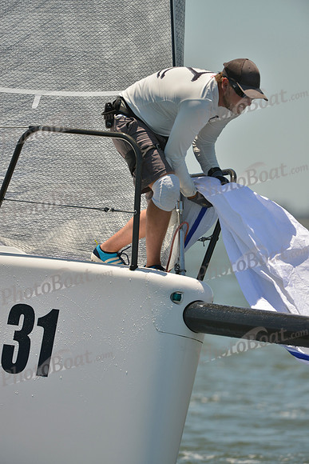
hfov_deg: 3.4
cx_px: 154
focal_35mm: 400
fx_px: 5147
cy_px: 232
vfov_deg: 5.2
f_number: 5.6
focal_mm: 400
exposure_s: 1/1600
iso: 200
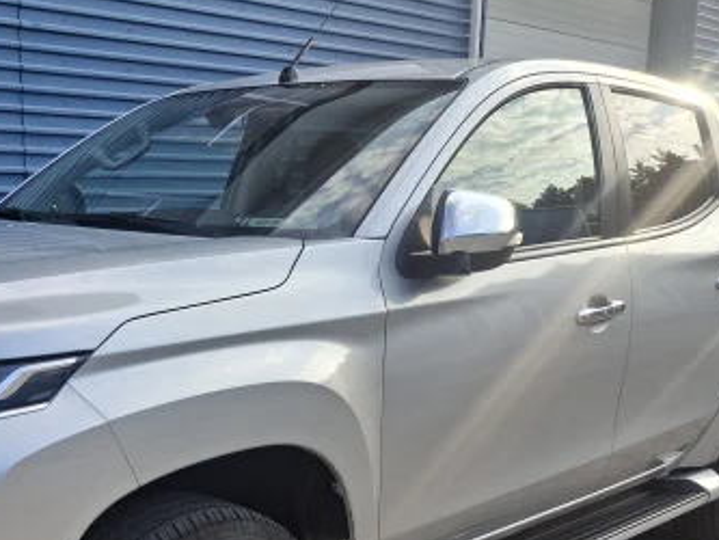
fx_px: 997
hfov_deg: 38.6
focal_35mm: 48
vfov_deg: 29.2
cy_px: 469
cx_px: 179
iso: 32
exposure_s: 1/583
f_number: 1.8
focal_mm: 4.69
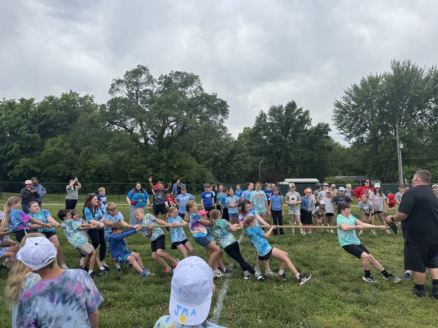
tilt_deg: +1.6
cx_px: 219
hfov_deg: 71.6
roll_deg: +2.8
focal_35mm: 24
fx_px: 304
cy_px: 164
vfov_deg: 56.8
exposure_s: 1/2331
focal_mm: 6.76
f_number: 1.78
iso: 80
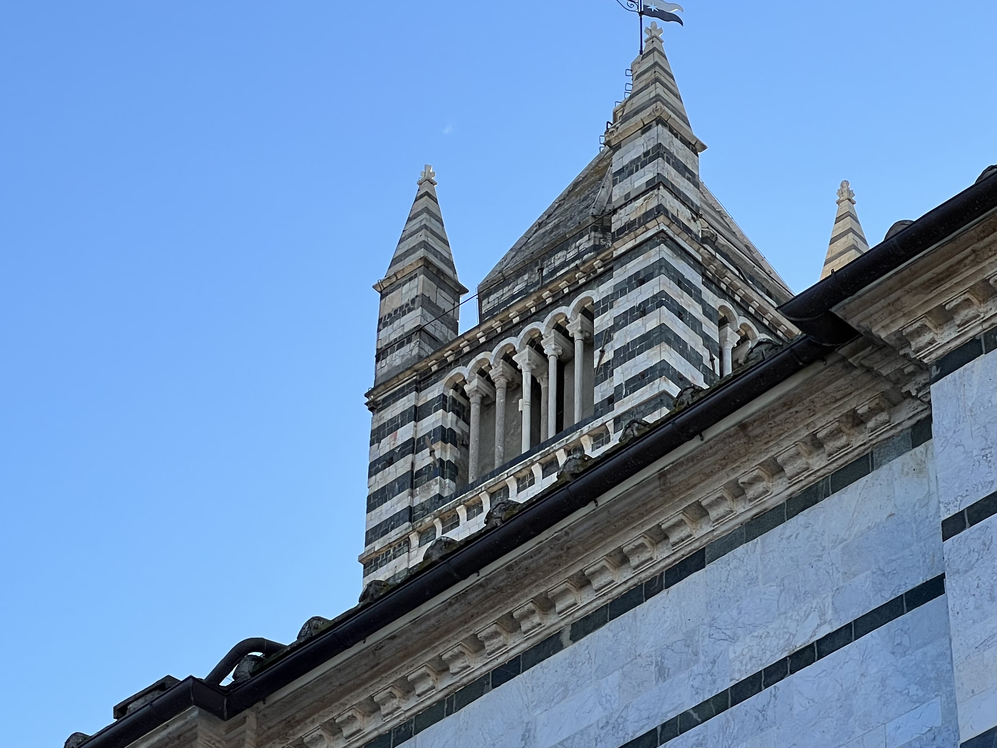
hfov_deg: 15.2
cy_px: 537
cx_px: 195
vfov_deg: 11.5
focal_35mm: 129
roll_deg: -4.9
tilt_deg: +41.9
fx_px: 3715
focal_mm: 9
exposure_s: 1/421
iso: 32
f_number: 2.8
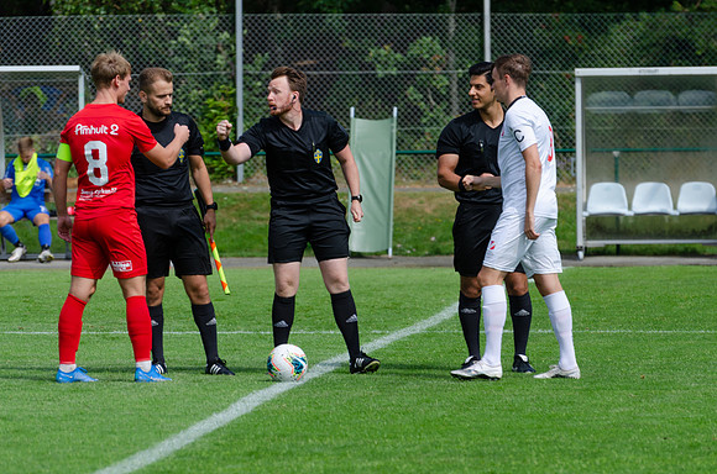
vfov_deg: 4.0
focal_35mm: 339
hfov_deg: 6.1
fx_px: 6741
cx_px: 358
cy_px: 237
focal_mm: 220
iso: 110
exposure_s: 1/800
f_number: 5.3
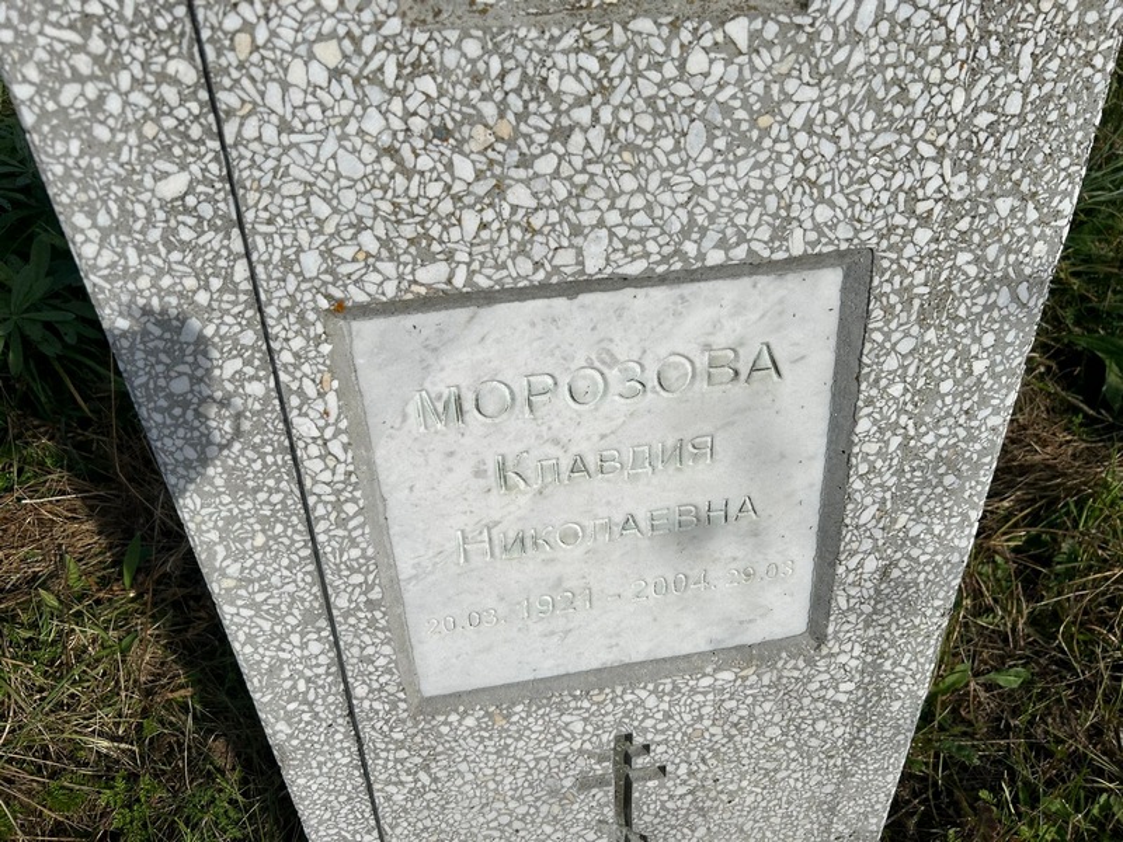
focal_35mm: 26
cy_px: 421
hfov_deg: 67.3
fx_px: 843
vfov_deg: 53.1
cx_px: 562
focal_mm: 5.7
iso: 50
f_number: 1.5
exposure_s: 1/6579
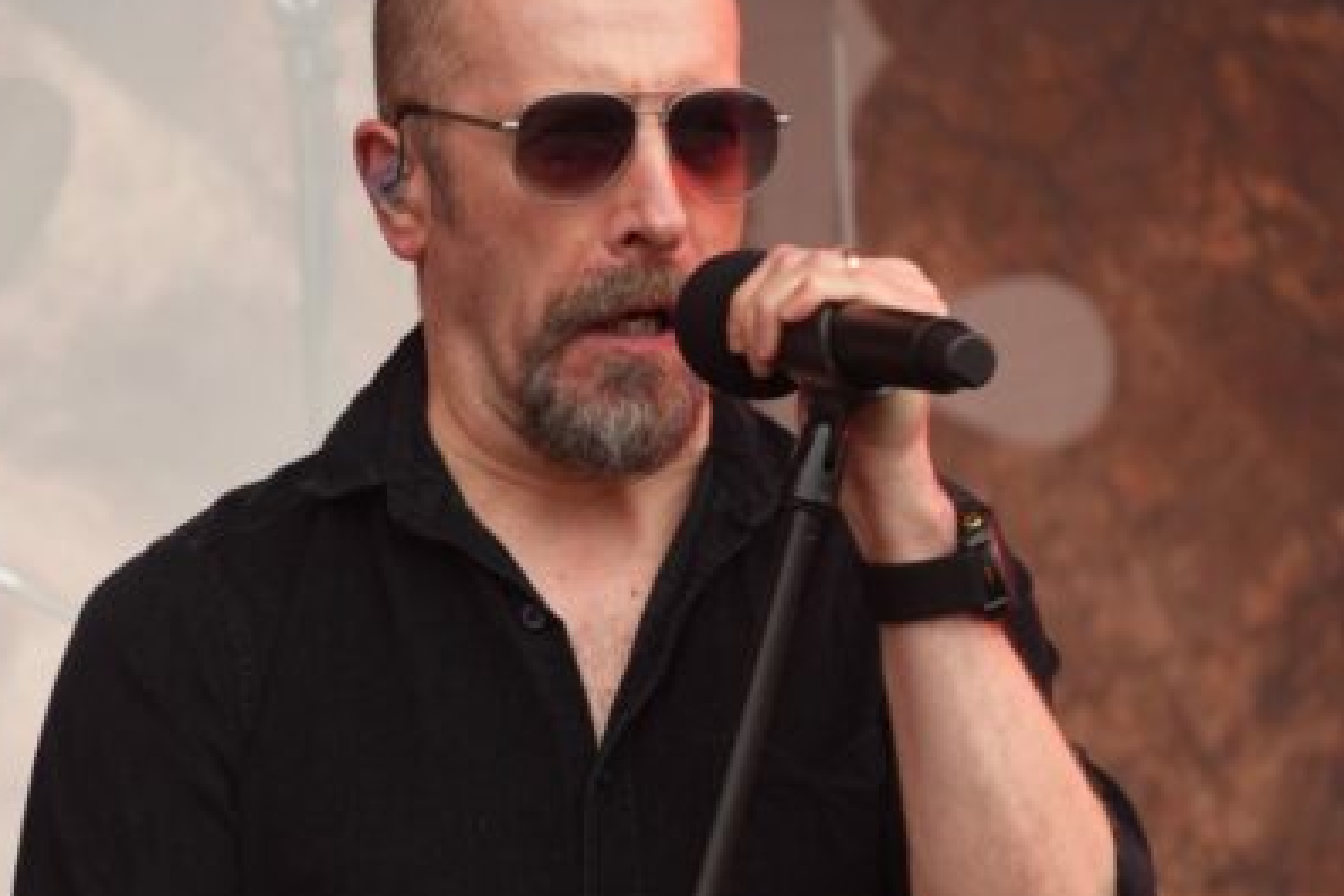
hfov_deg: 3.8
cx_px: 441
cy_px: 730
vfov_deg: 2.5
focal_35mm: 547
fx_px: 20420
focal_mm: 188
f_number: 6.3
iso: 800
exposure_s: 1/320
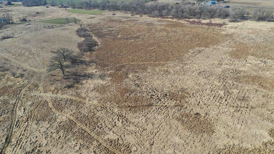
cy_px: 83
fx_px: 218
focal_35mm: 30
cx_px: 135
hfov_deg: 64.3
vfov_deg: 38.9
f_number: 4.5
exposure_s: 1/120
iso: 100
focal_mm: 10.26
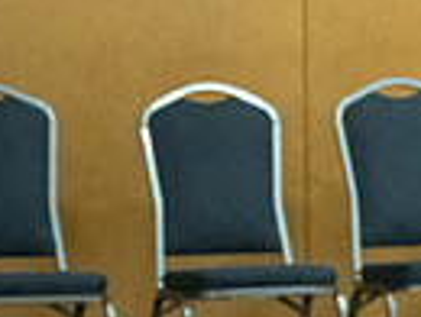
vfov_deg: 4.7
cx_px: 905
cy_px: 73
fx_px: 3887
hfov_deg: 6.0
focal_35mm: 319
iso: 5000
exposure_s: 1/320
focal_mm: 70
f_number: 2.8
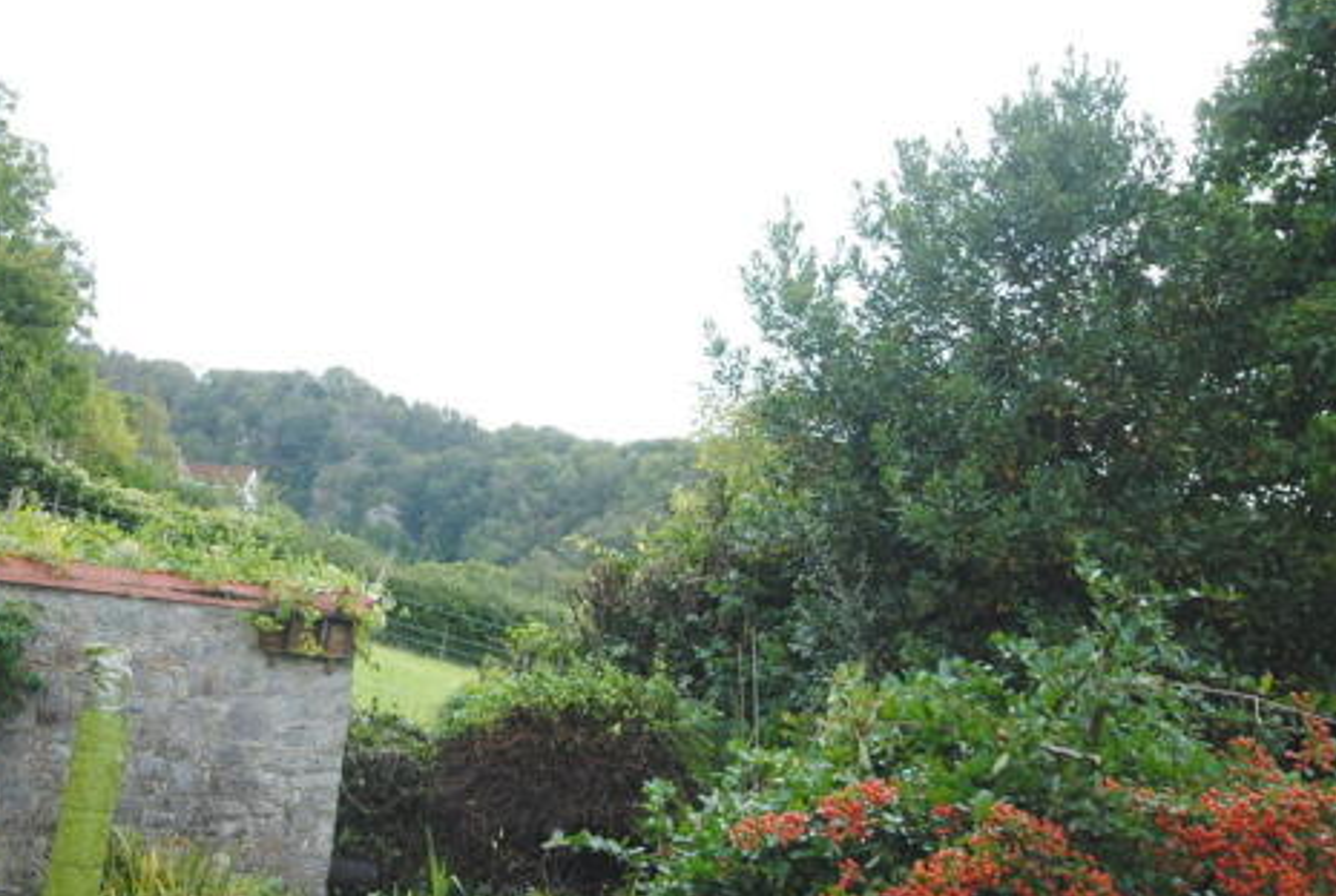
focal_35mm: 42
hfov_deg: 45.6
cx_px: 435
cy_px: 381
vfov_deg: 32.0
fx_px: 1562
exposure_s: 1/125
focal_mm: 20
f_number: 5.6
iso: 125
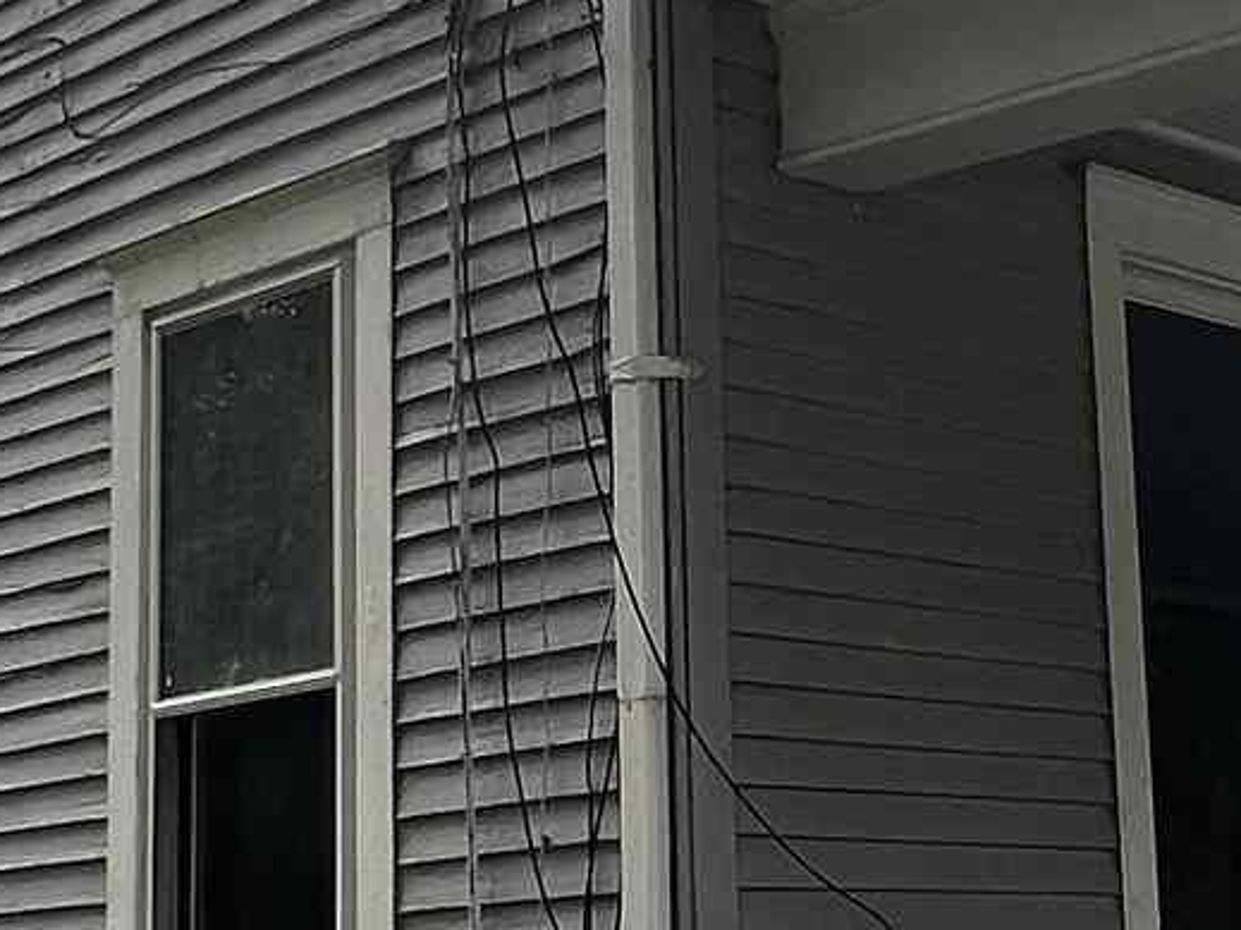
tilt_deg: +11.0
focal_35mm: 77
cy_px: 509
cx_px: 808
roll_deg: +1.8
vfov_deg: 19.1
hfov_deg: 25.2
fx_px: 2760
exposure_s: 1/99
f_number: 1.8
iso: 32
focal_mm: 1.57
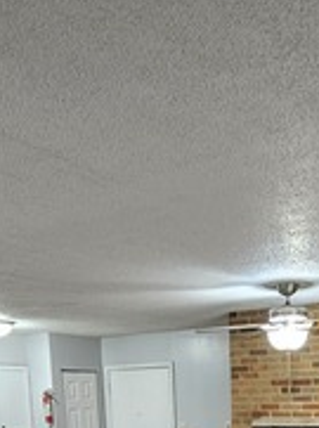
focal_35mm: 48
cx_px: 227
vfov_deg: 32.9
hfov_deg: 29.8
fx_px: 592
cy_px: 510
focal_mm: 2.2
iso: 320
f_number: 2.2
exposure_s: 1/30
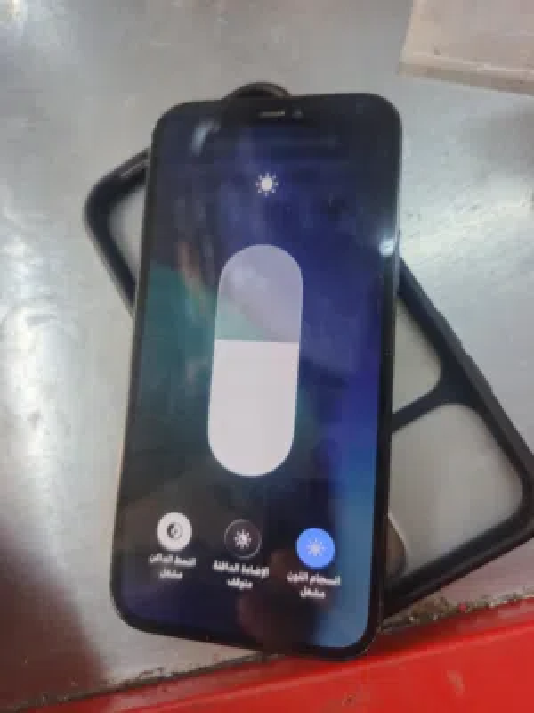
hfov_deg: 58.9
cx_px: 267
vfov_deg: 73.9
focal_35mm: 23
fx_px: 473
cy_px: 356
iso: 475
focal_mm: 5.25
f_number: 1.7
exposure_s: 1/50
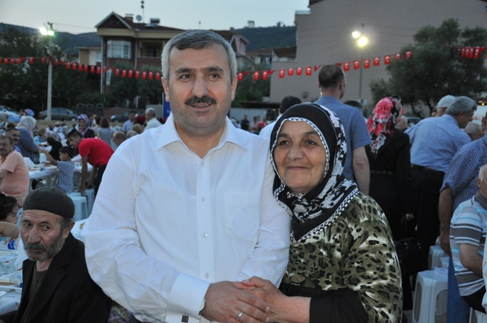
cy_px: 162
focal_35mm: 48
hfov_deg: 41.2
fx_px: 649
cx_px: 244
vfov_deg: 28.0
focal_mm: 32
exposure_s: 1/80
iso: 800
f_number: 4.2
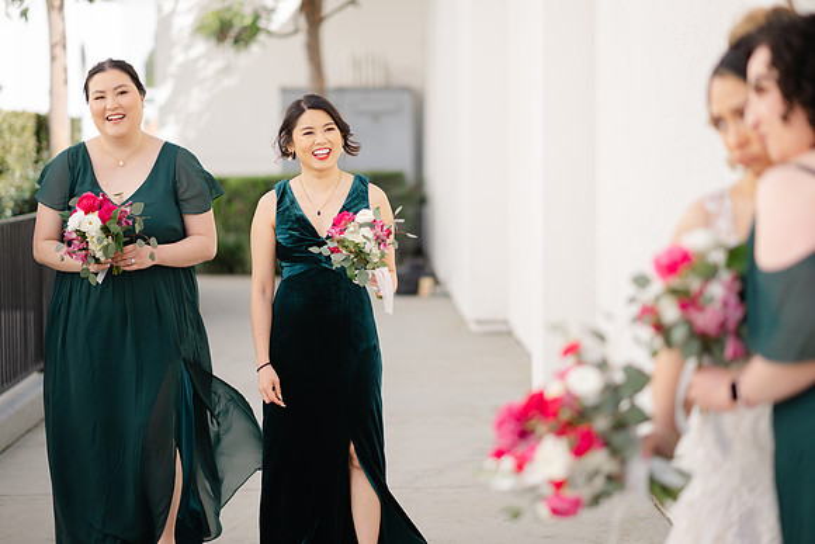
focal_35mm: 85
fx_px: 1925
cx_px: 408
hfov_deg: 23.9
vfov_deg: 16.1
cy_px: 272
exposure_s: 1/3200
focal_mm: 85
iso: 80
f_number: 1.8
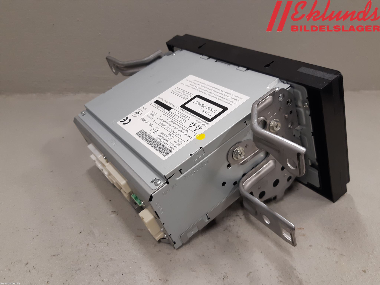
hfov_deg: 67.3
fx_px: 285
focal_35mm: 26
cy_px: 142
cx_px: 190
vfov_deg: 53.1
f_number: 1.7
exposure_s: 1/50
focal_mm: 3.93
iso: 100
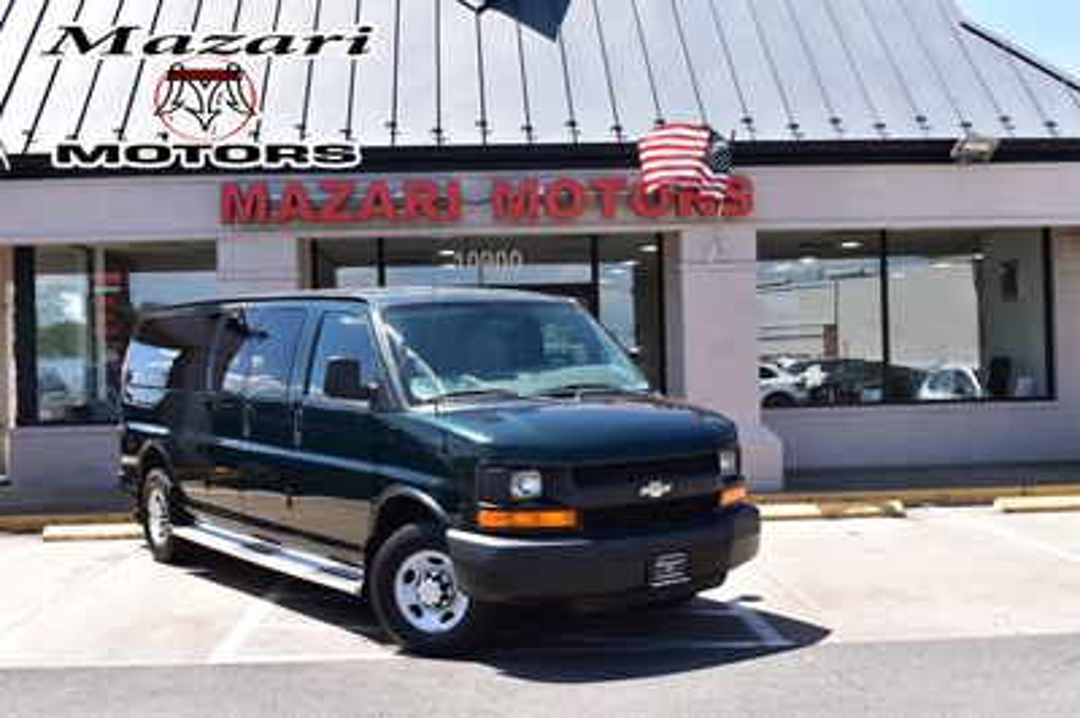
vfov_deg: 31.8
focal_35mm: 42
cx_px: 540
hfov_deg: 46.4
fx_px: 1259
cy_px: 359
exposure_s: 1/320
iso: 400
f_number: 10
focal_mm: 28
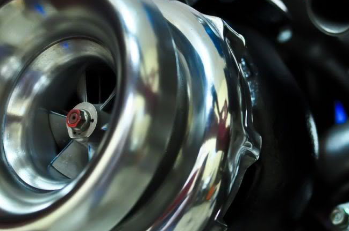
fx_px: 802
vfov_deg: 16.4
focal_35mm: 83
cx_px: 172
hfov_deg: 24.6
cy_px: 133
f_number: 2.8
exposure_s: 1/40
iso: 1600
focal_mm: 35
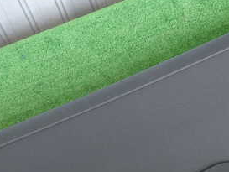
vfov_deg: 21.9
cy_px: 143
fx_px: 437
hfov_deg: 29.4
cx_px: 112
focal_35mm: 66
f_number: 2.3
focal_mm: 5.5
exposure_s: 1/125
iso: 250
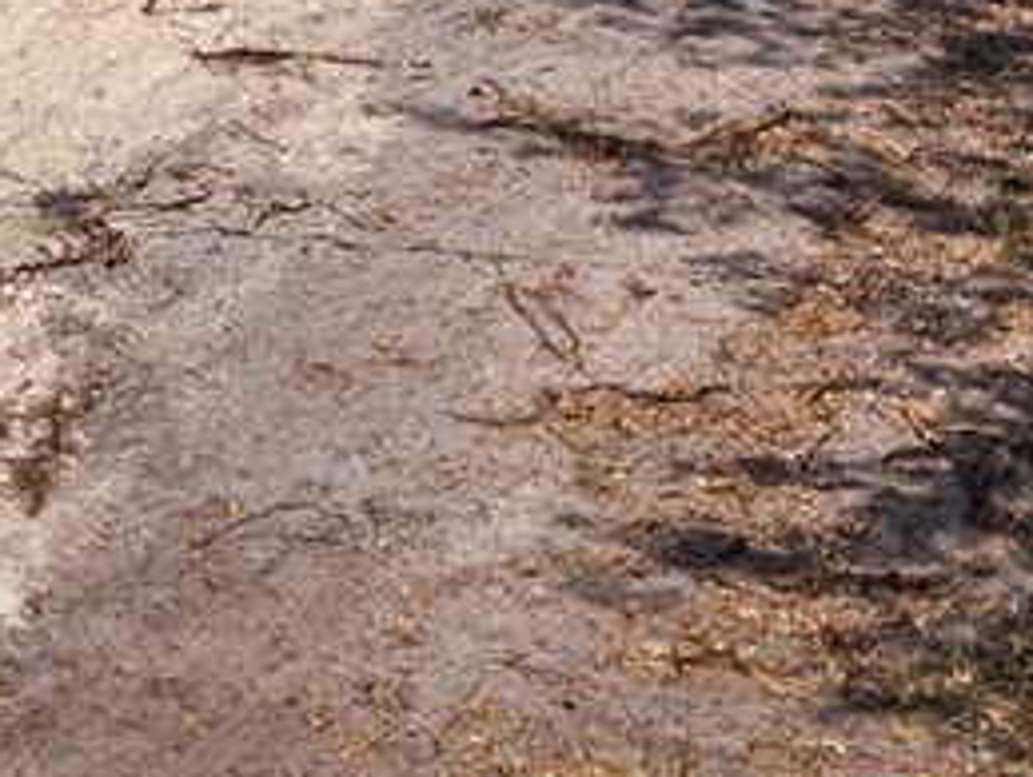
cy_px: -916
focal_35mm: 148
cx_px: -1097
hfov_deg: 11.8
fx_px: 4423
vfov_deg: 9.3
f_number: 1.8
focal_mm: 8.67
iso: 200
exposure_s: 1/5000
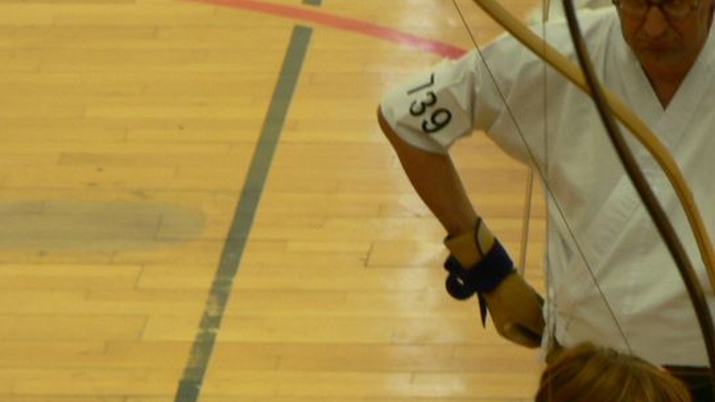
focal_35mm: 521
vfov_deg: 2.3
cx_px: 641
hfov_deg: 4.1
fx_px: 9879
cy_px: 592
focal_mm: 35.9
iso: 80
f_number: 3.3
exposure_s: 1/30
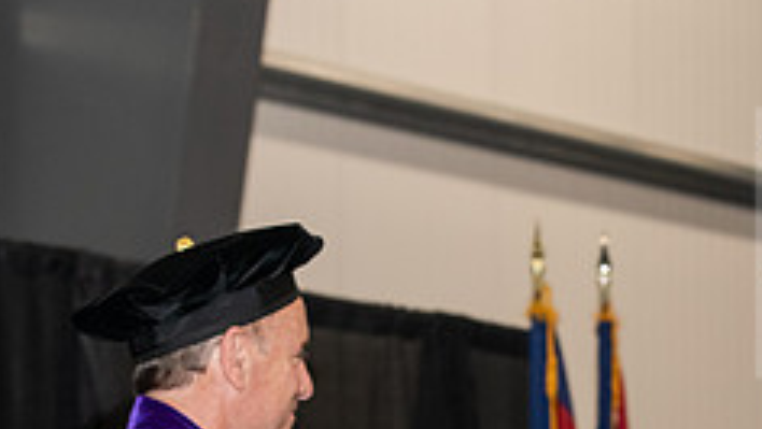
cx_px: 659
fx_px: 4164
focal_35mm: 206
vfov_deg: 5.9
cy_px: 498
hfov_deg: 10.4
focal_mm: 80
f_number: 5.6
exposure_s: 1/200
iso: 1600
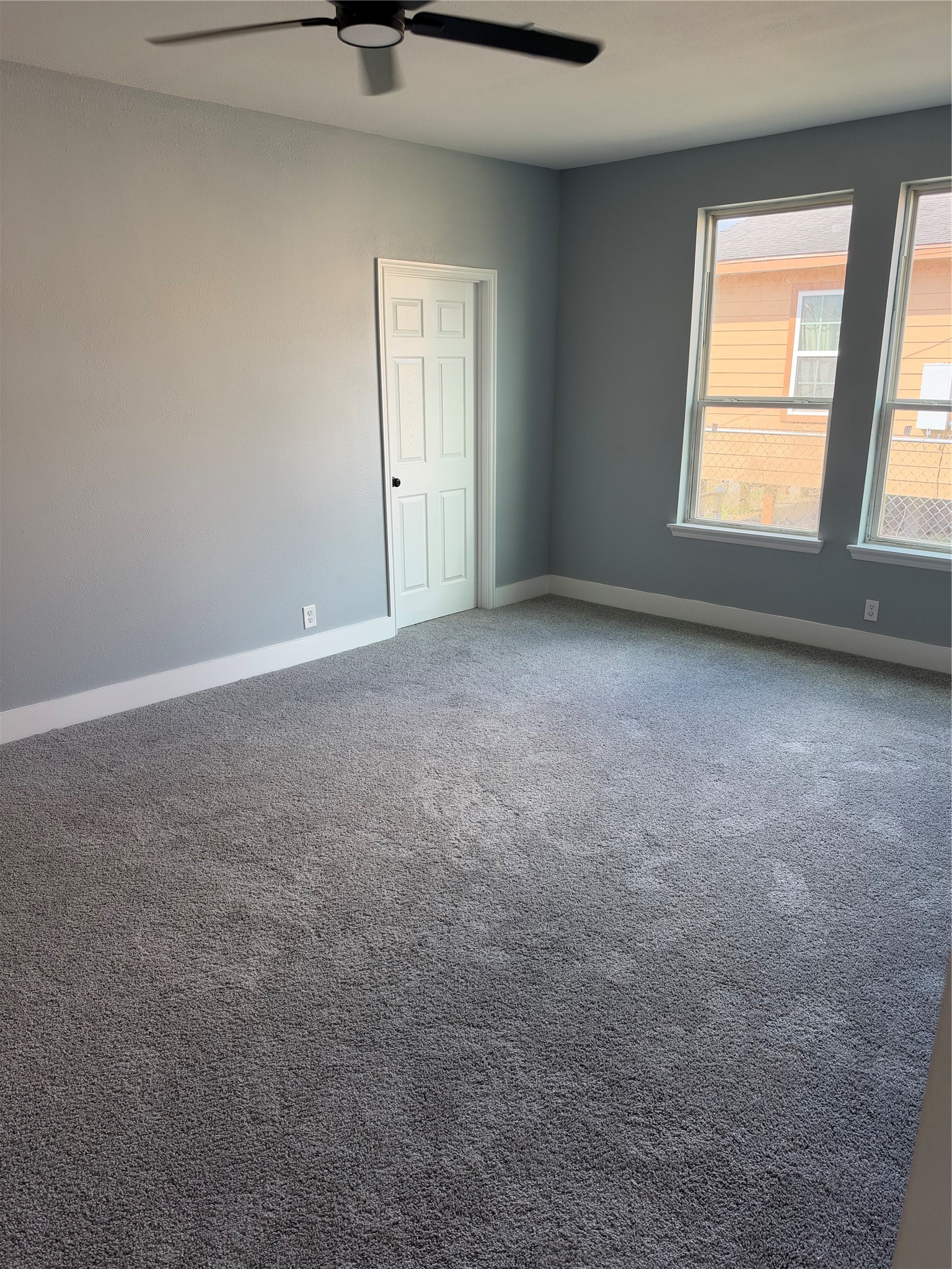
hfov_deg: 56.8
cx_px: 476
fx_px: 880
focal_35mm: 24
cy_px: 634
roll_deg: +0.8
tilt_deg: -16.2
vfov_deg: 71.6
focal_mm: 6.93
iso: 160
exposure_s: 1/180
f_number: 1.8
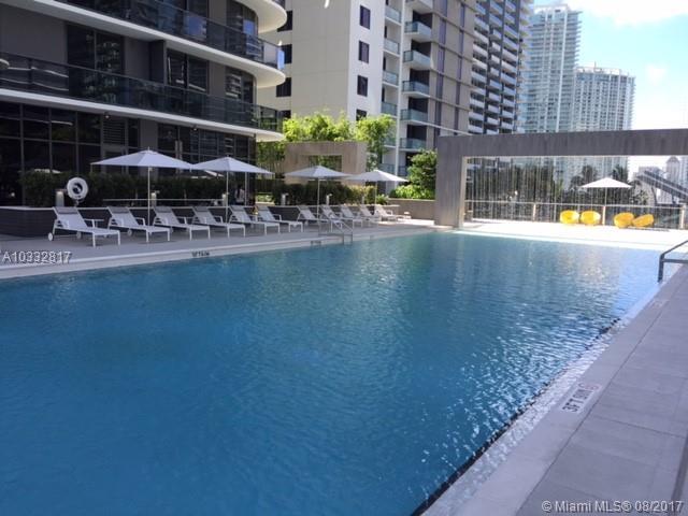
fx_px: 576
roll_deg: -2.7
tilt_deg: -6.8
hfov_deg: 61.7
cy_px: 258
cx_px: 344
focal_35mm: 29
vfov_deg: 48.2
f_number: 2.2
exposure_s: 1/565
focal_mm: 4.15
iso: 32
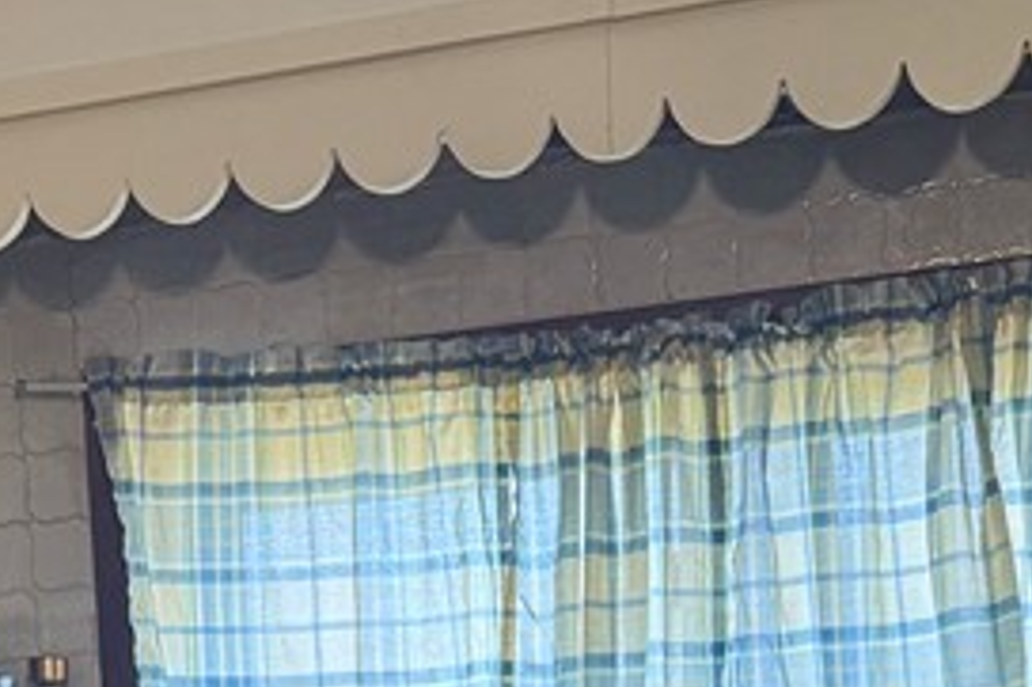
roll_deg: +2.6
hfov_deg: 21.5
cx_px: 281
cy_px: 1393
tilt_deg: -10.6
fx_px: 2693
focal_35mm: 94
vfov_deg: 12.7
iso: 250
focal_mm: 6.76
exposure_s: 1/60
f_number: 1.78
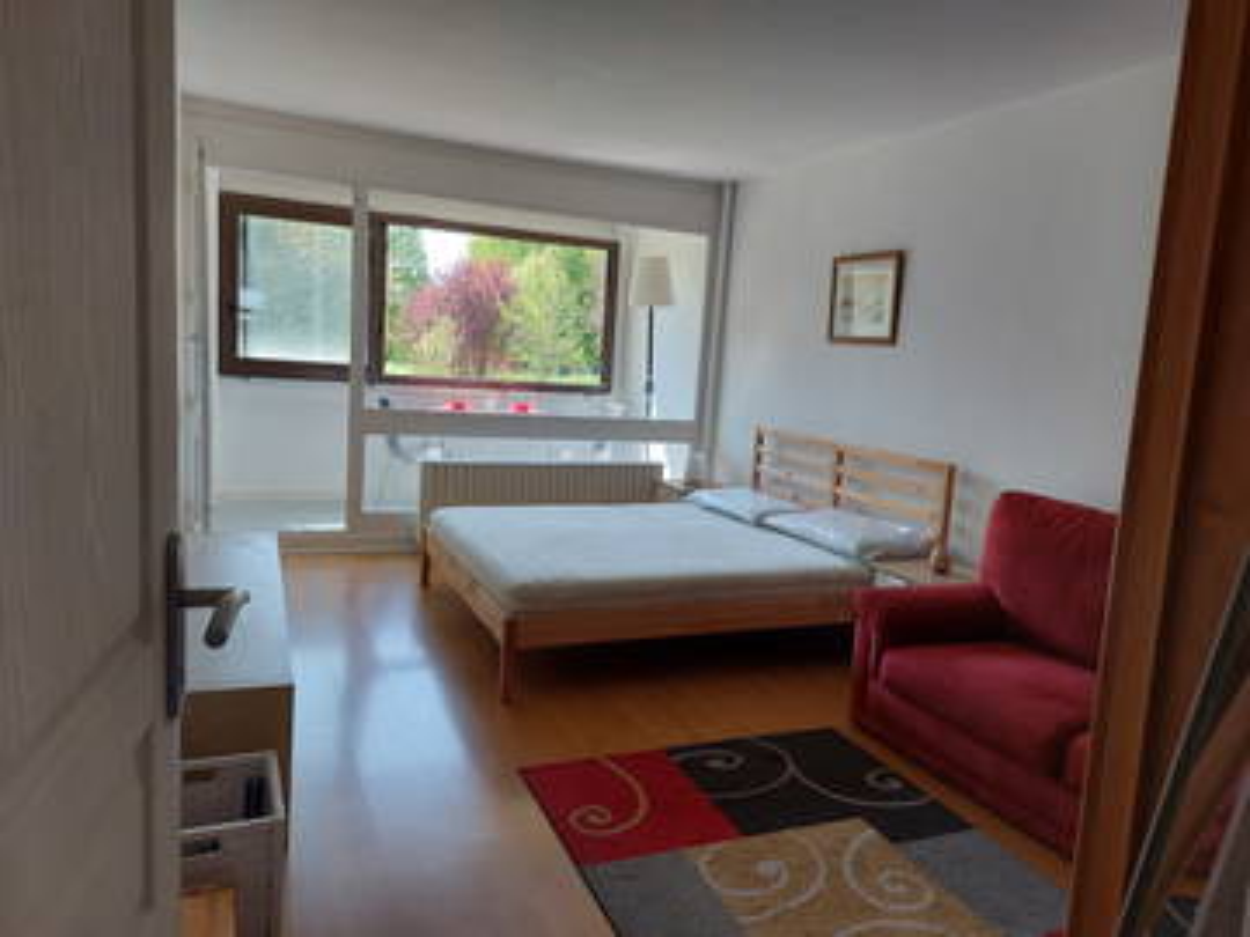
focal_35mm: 24
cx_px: 625
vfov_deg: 56.8
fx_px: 867
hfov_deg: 71.6
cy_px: 468
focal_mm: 5.23
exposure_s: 1/105
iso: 25
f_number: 1.8
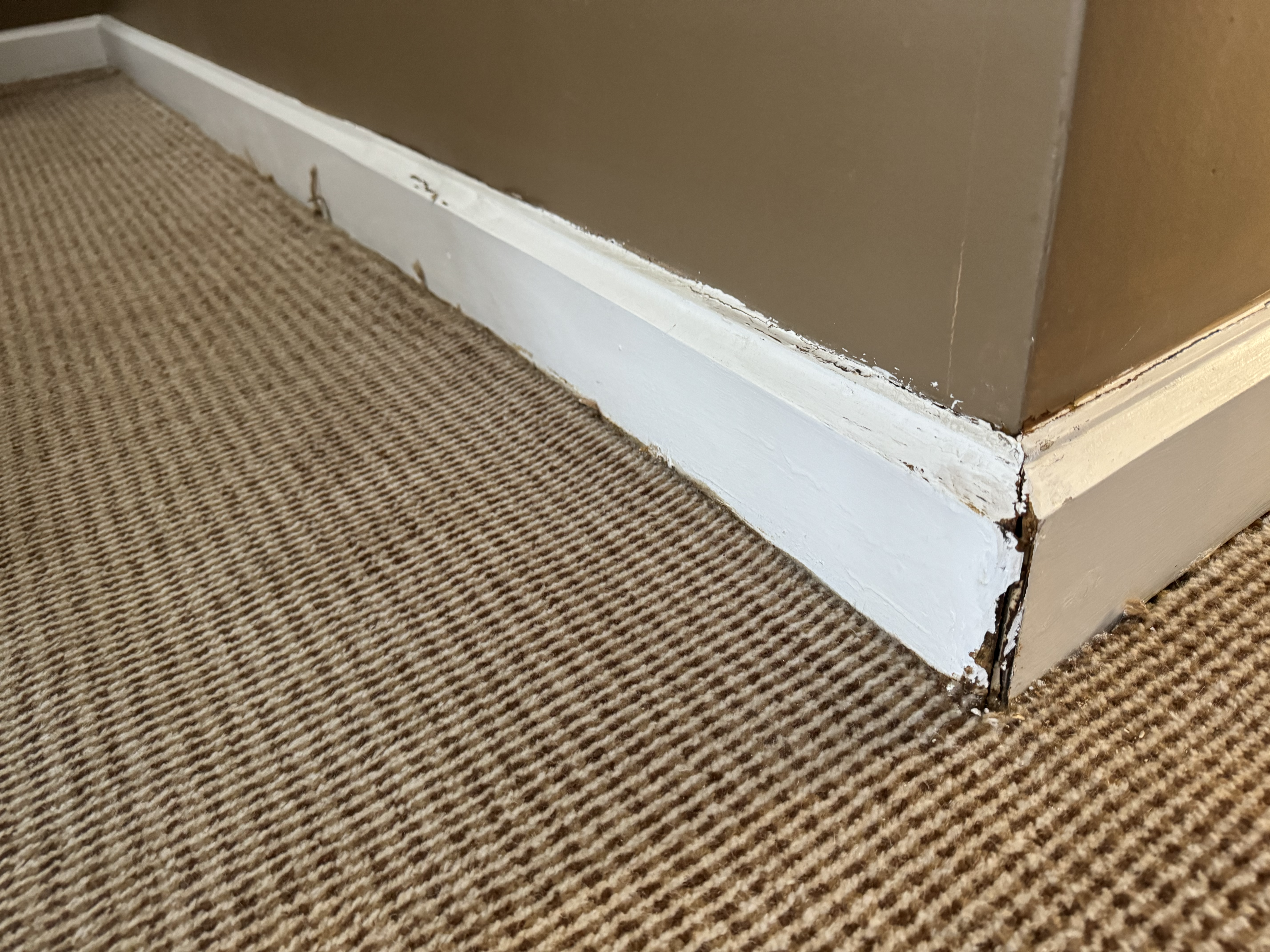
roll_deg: +5.8
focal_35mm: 24
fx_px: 881
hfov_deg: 71.6
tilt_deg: -34.2
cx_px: 635
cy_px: 476
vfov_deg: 56.8
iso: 640
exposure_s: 1/50
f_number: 1.78
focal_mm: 6.76
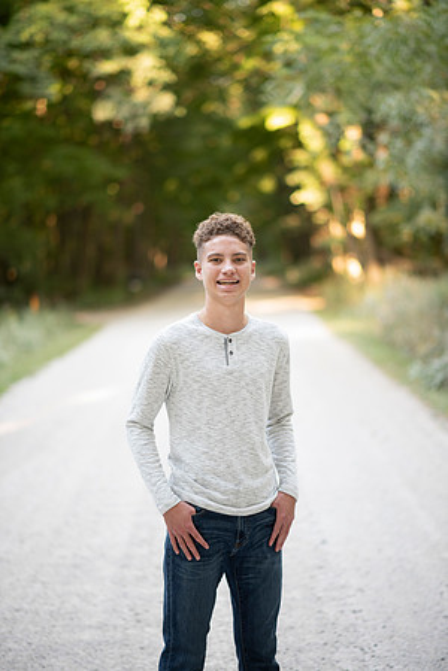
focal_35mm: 85
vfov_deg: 23.9
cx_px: 224
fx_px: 1587
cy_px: 336
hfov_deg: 16.1
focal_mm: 85
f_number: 1.8
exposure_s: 1/160
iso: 250
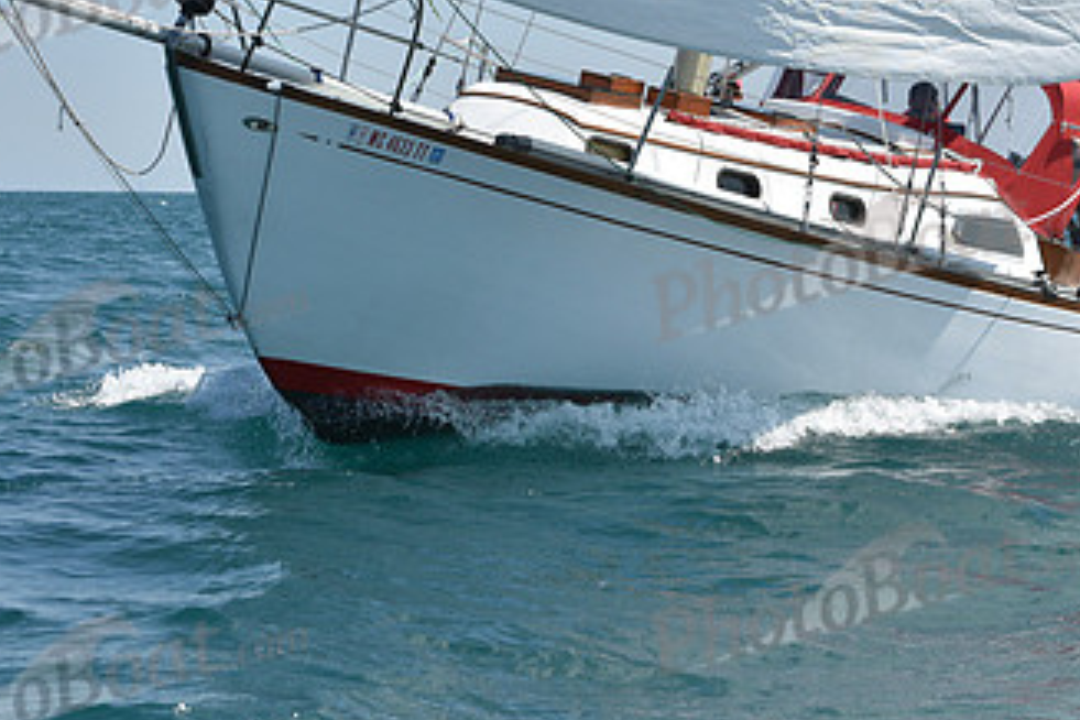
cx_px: 482
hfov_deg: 16.5
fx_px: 3720
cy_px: 130
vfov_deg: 11.0
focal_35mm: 124
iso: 250
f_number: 7.1
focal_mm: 70
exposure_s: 1/1250
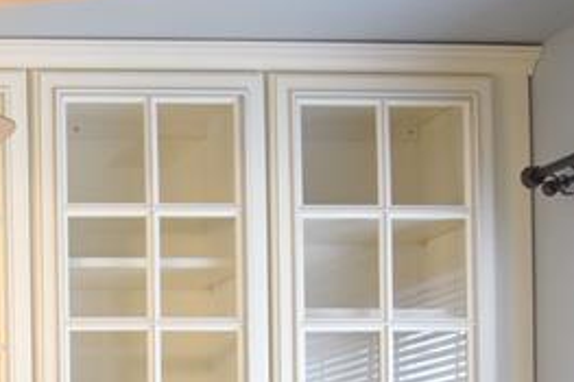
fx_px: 1673
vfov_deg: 12.1
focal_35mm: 105
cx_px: -369
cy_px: 650
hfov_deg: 17.0
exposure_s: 1/60
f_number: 4
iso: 560
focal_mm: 18
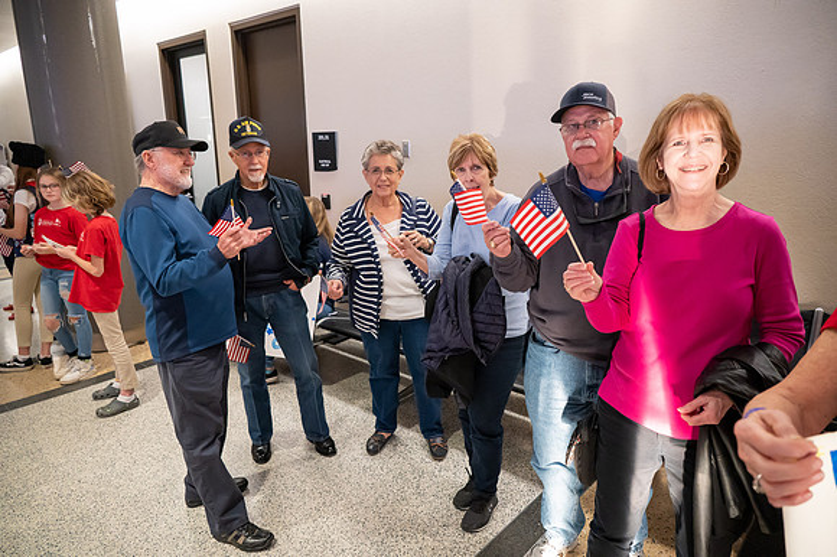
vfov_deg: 53.1
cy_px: 278
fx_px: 558
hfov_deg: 73.8
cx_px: 418
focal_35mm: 24
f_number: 4
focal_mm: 24
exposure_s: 1/200
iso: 8000
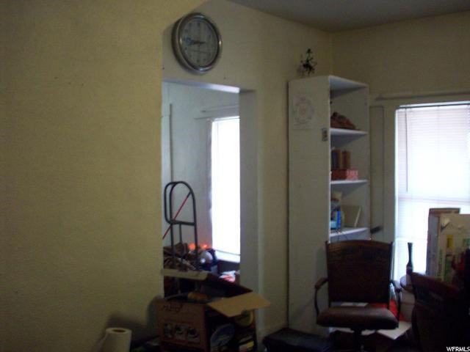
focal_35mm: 37
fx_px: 502
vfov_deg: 38.7
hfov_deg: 50.1
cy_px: 176
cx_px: 235
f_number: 2.8
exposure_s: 1/8
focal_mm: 6.2
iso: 200
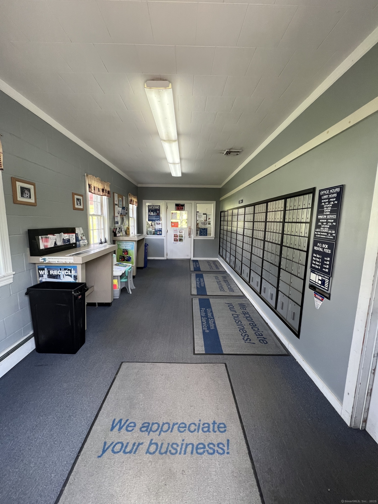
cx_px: 189
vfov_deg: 106.2
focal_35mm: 13
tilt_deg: -8.6
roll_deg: -0.8
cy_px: 252
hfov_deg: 89.9
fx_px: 189
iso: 160
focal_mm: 1.57
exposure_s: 1/120
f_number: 1.8
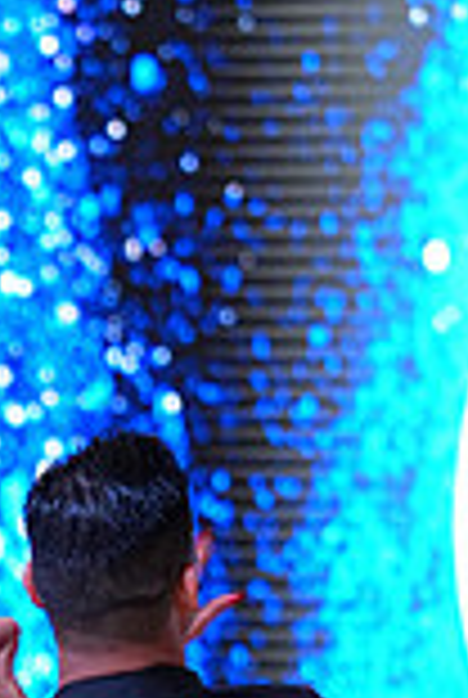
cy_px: 1000
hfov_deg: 2.9
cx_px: 43
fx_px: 9124
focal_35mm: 470
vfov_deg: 4.4
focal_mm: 126
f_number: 4
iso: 2000
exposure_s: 1/500
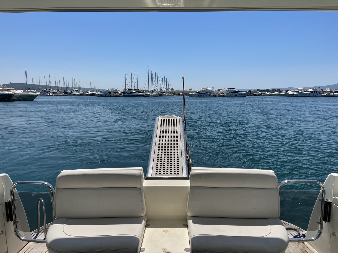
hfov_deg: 69.4
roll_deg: +0.1
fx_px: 244
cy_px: 126
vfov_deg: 54.9
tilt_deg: -7.9
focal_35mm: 25
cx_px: 169
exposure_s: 1/8547
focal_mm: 5.1
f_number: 1.6
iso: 32
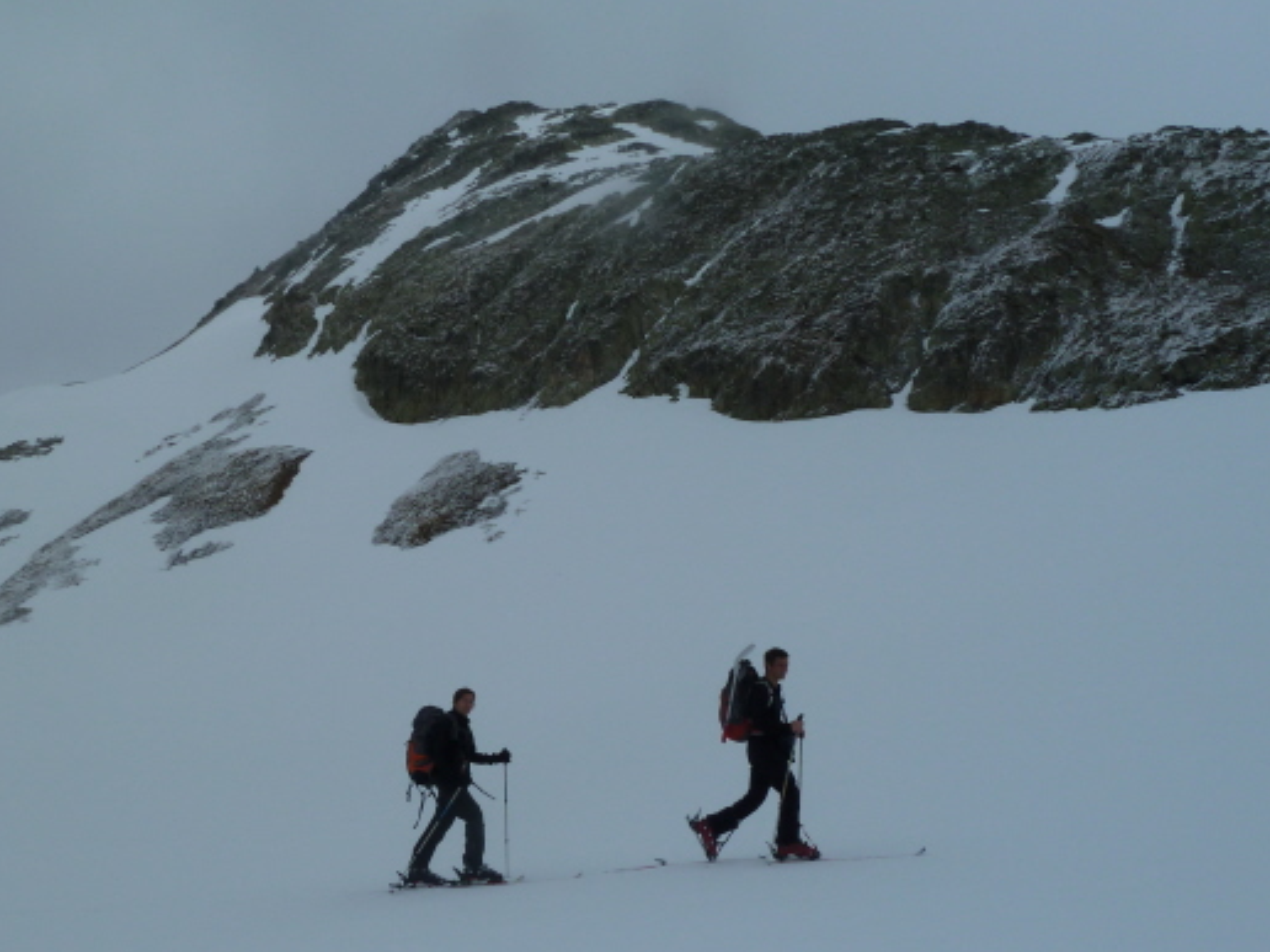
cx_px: 527
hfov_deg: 51.1
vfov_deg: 39.4
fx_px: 1321
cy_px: 583
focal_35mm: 36
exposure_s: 1/1600
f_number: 6.3
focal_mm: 4.7
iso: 80
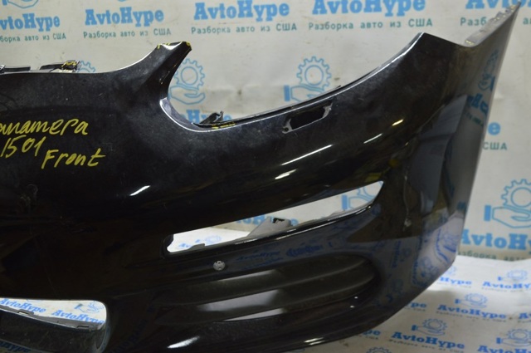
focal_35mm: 38
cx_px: 266
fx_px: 552
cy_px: 176
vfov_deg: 35.4
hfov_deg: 51.3
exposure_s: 1/20
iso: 400
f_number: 5.6
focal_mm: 25
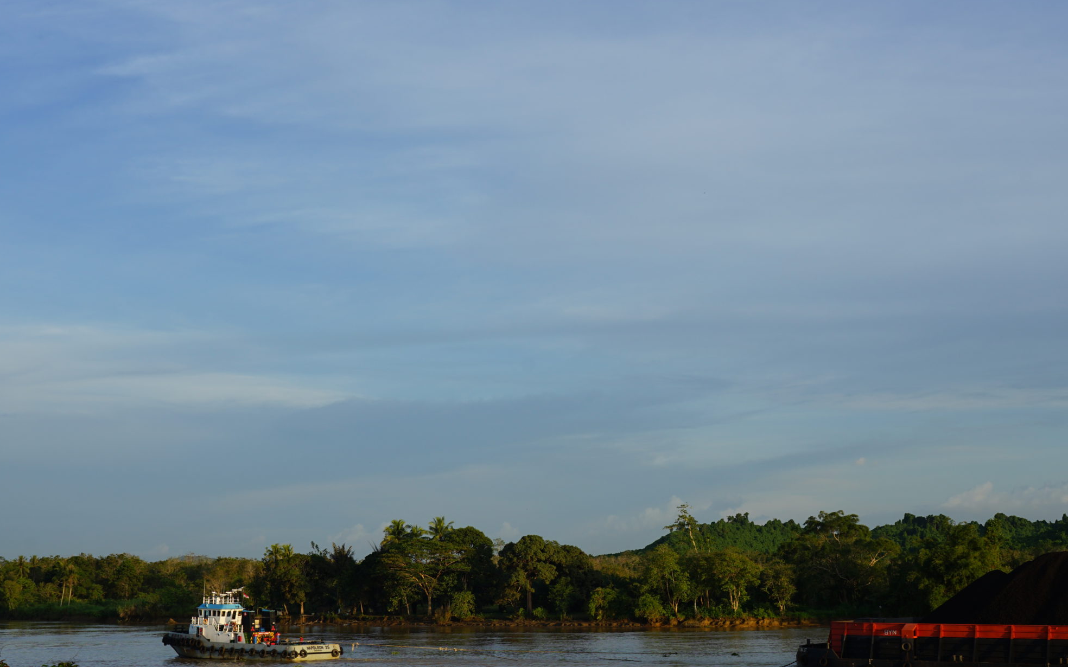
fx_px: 1659
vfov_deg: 22.7
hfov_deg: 35.7
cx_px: 565
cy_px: 413
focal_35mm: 57
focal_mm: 43
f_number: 9
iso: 100
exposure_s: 1/100
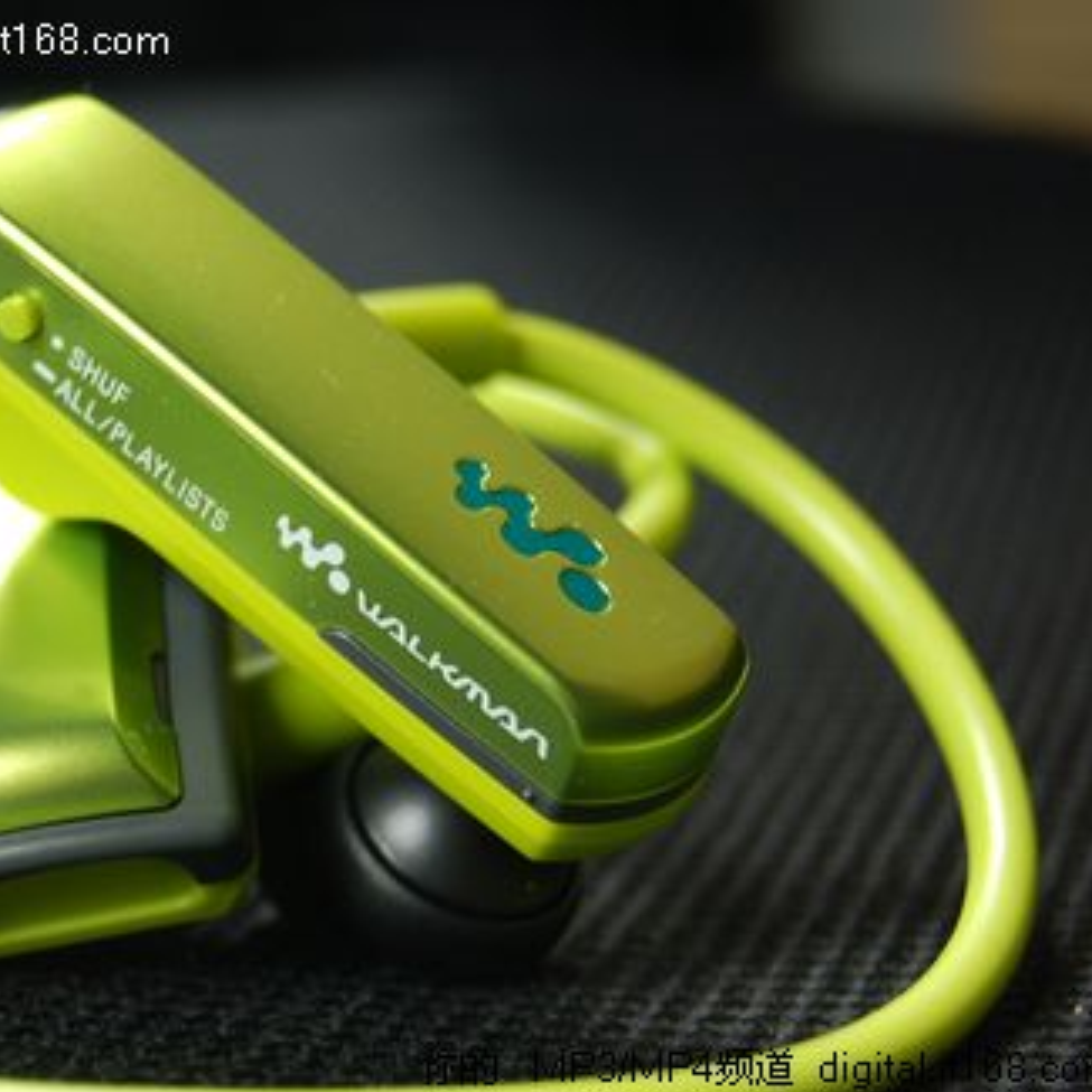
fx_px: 3842
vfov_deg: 16.2
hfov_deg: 16.1
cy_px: 549
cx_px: 296
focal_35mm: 108
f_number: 5.6
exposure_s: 1/30
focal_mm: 55
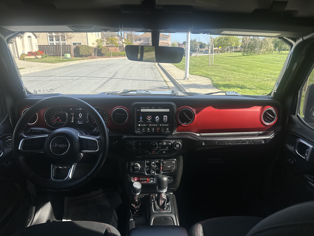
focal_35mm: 24
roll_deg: +0.5
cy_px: 118
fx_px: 218
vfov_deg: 56.8
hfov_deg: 71.6
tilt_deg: -16.7
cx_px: 157
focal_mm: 6.86
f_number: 1.78
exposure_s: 1/773
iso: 80
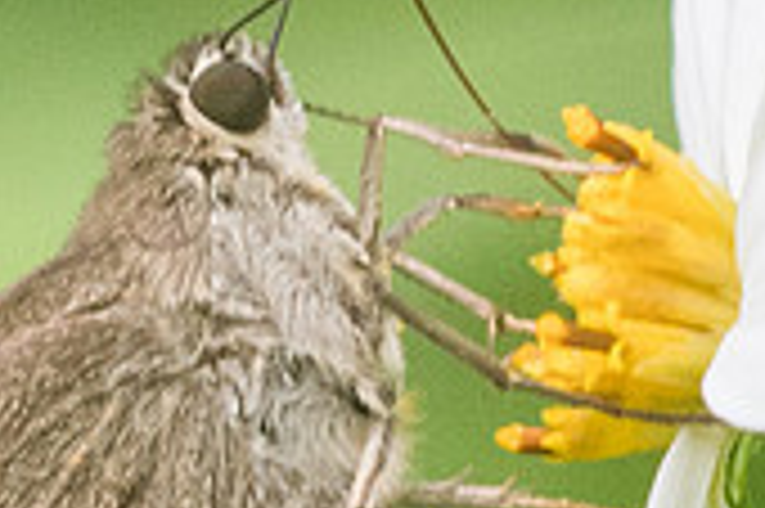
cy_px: 704
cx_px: 220
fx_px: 50016
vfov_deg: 0.6
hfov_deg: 0.9
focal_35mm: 2356
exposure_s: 1/640
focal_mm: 150
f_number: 6.3
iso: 800
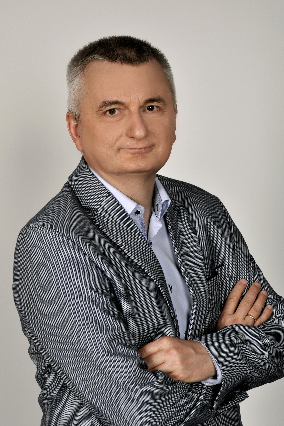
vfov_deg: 26.0
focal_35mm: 78
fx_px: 923
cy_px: 213
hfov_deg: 17.5
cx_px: 142
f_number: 8
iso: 200
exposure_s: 1/200
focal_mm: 52
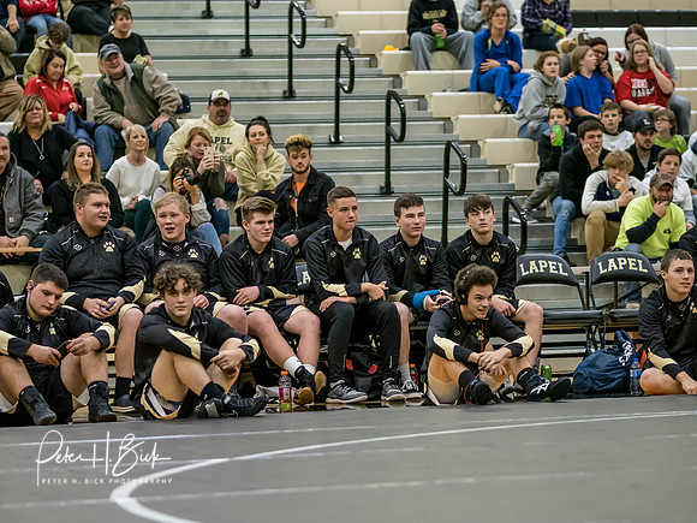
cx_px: 348
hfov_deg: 13.2
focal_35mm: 150
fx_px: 3020
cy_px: 262
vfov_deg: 9.9
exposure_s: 1/1000
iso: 5000
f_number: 1.8
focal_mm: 75
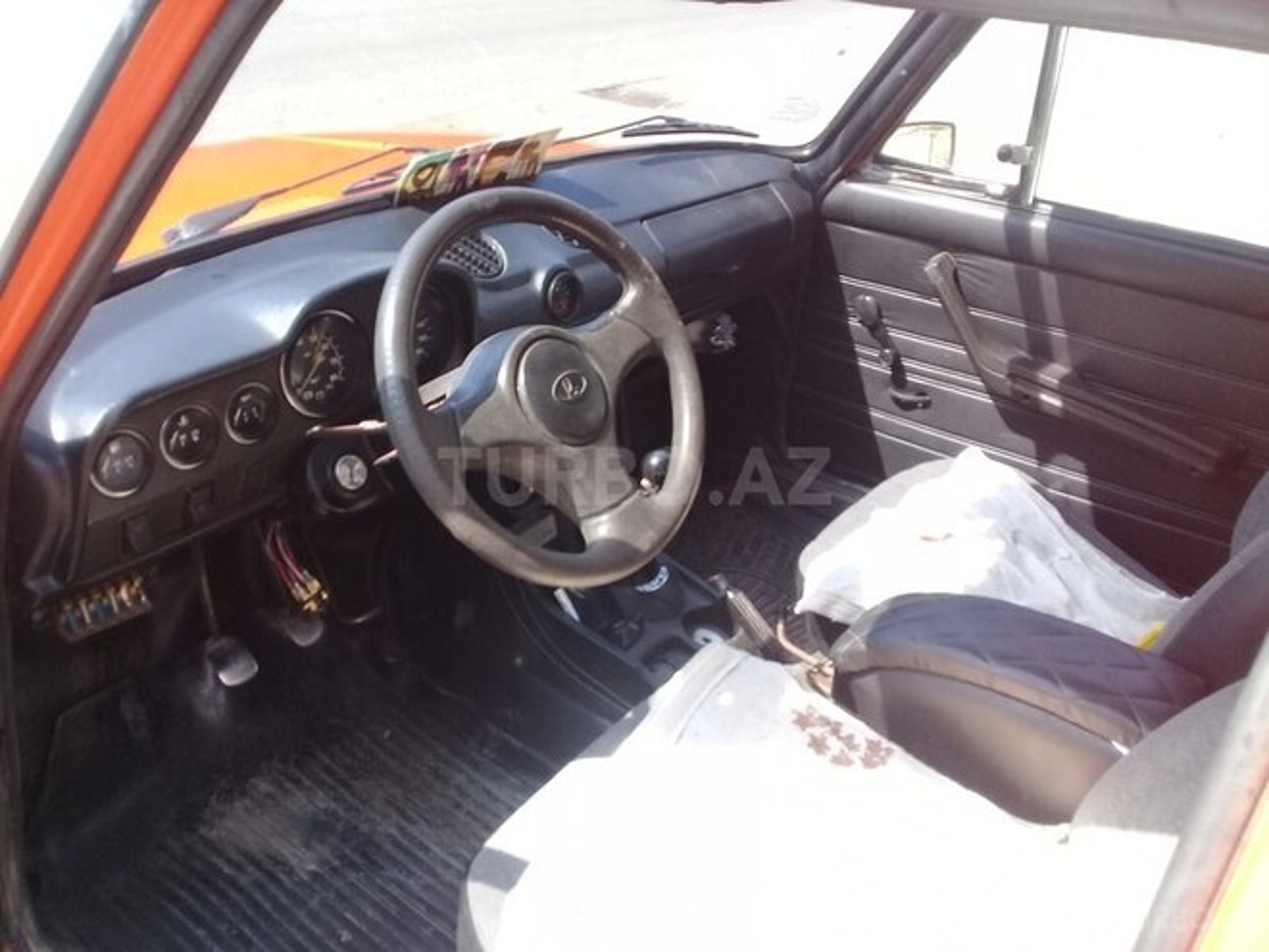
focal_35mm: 31
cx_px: 634
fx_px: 1136
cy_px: 476
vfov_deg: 45.4
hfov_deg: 58.4
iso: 64
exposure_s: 1/120
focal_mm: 3.3
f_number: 2.2
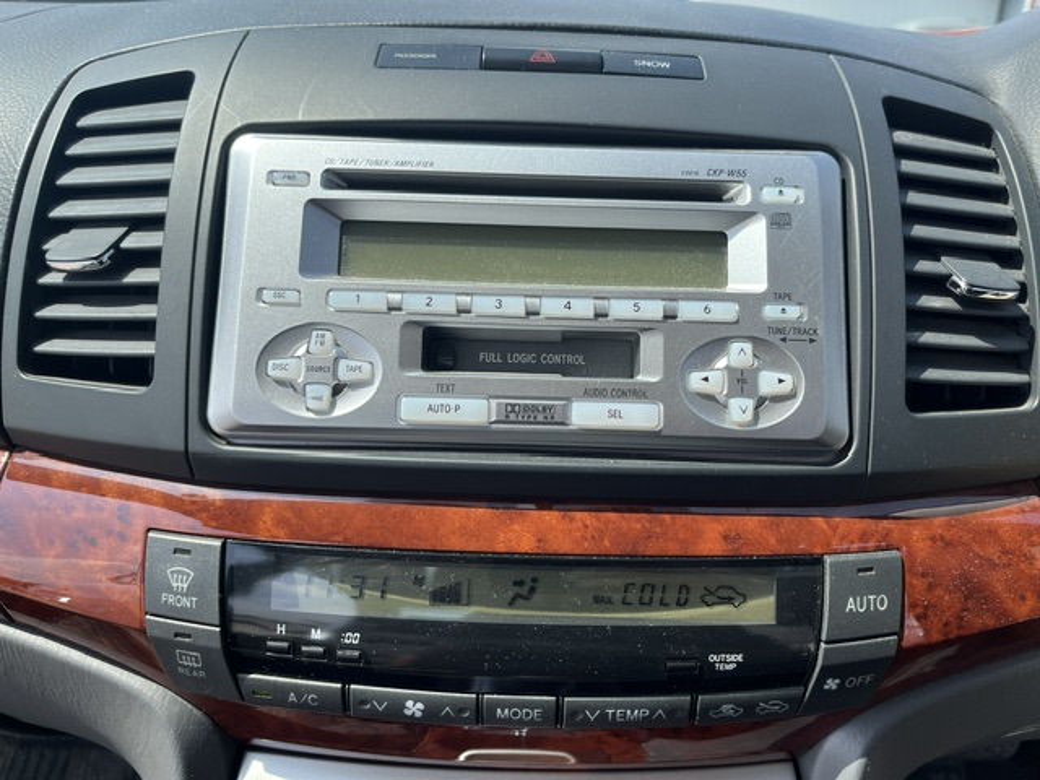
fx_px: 781
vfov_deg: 53.1
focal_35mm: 26
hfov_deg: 67.3
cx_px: 520
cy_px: 390
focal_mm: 5.1
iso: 50
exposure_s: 1/1212
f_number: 1.6
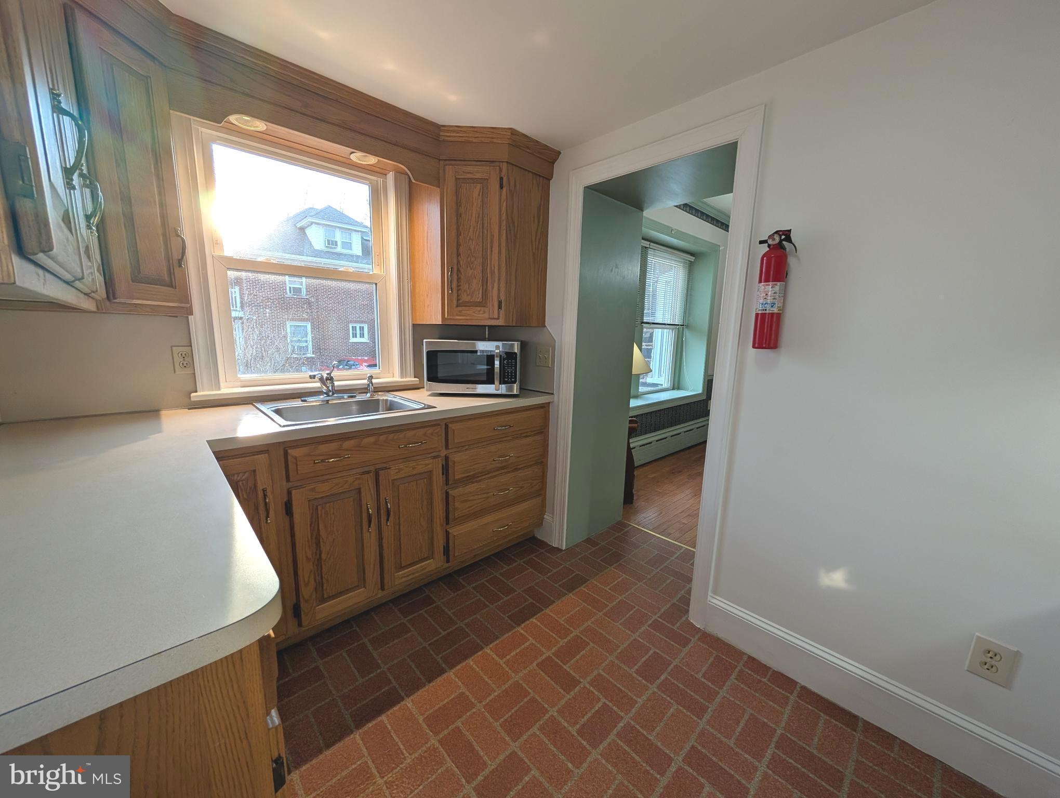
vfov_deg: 94.6
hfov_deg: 110.5
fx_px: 368
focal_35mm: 12
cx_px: 530
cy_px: 399
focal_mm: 2.02
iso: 63
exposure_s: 1/108
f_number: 1.7
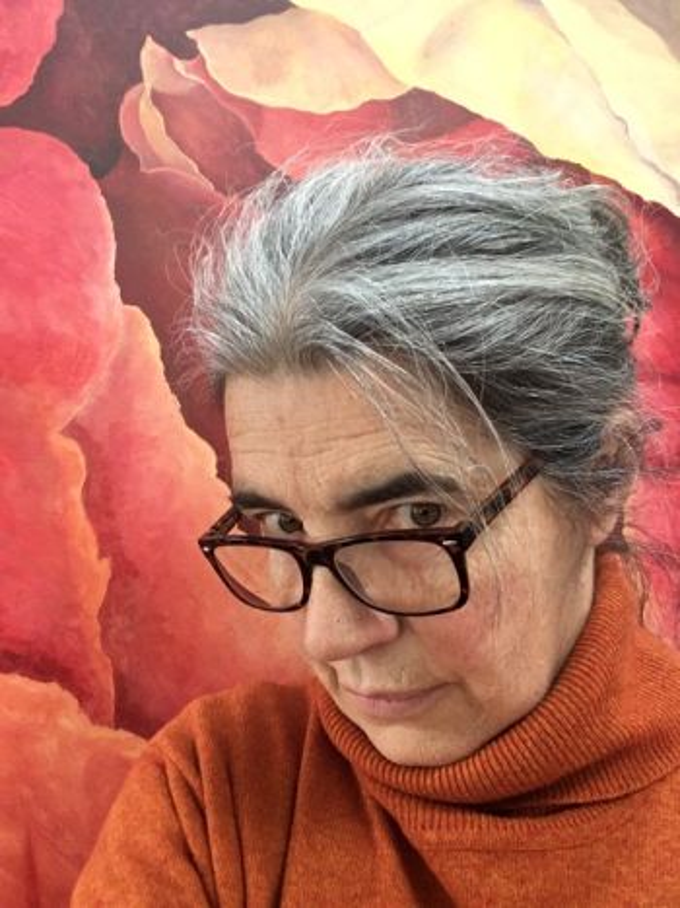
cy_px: 454
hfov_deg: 45.4
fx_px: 812
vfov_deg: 58.4
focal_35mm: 31
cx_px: 340
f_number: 2.4
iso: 160
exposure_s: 1/33
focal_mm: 2.15
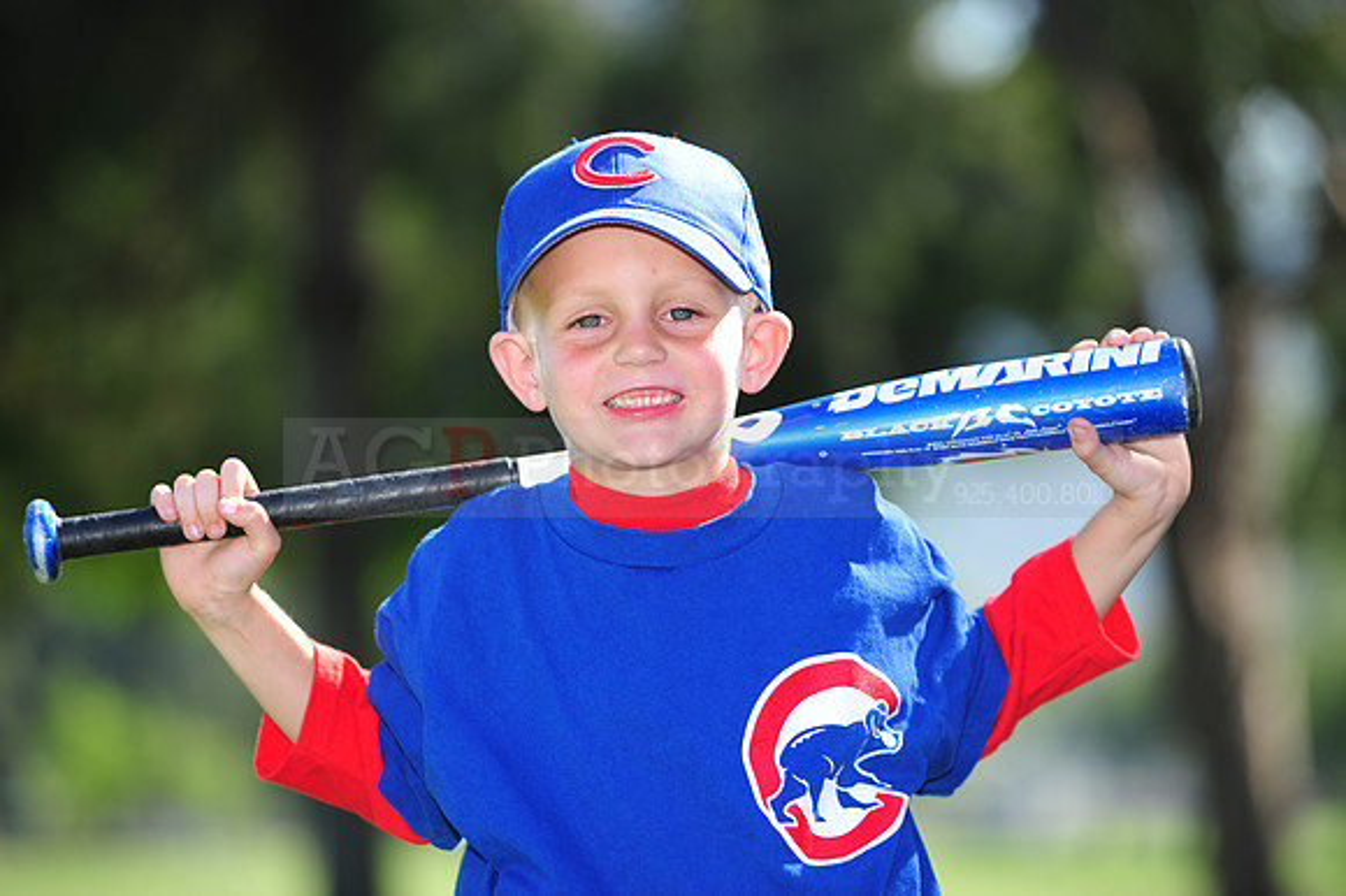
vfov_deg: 7.4
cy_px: 448
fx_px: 6913
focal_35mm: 185
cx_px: 673
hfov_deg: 11.1
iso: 200
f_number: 4.5
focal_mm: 185
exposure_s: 1/500
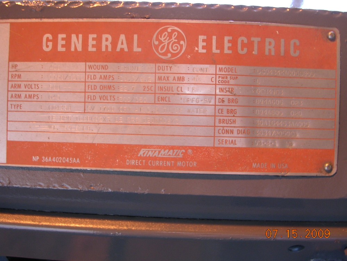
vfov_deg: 37.7
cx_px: 174
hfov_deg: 49.0
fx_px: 381
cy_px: 130
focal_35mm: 38
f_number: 2.8
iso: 100
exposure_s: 1/6.7
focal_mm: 5.8
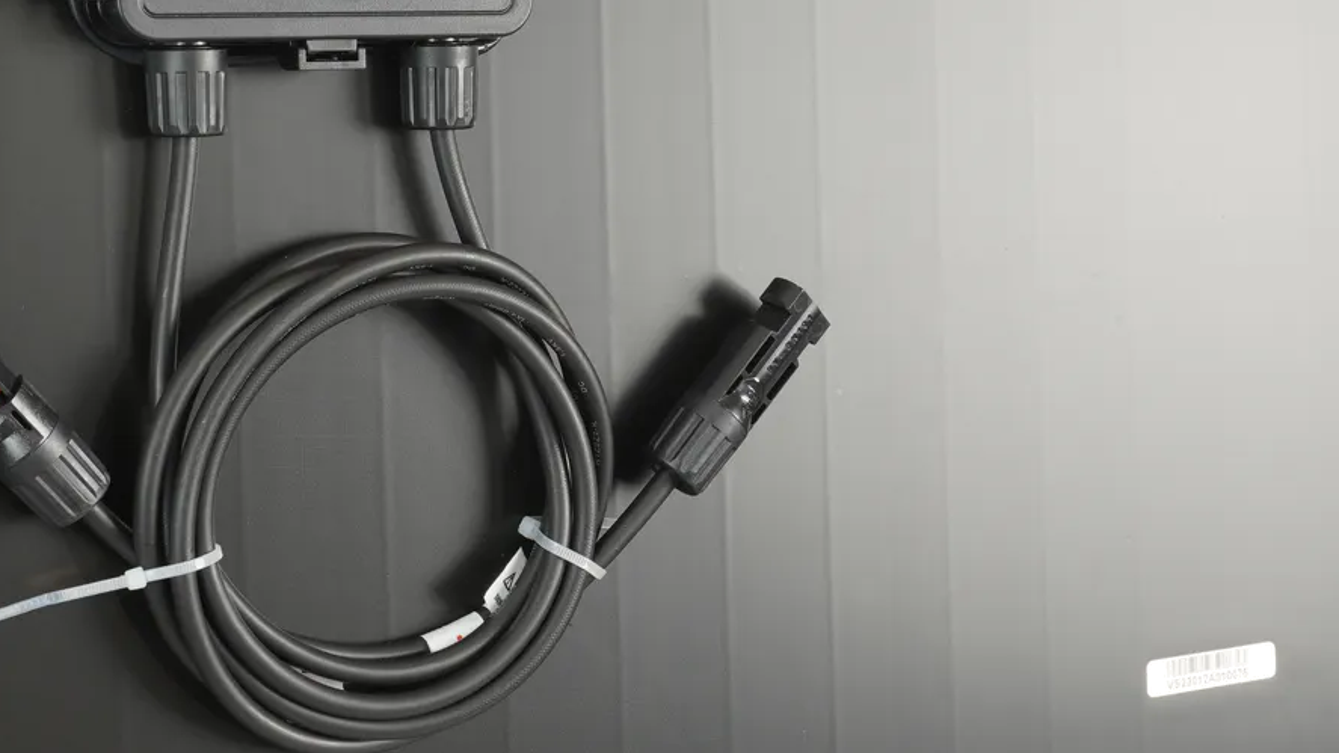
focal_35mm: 85
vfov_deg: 14.2
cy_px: 174
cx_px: 738
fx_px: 3018
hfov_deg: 25.0
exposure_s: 1/3
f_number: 11
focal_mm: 32
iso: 100
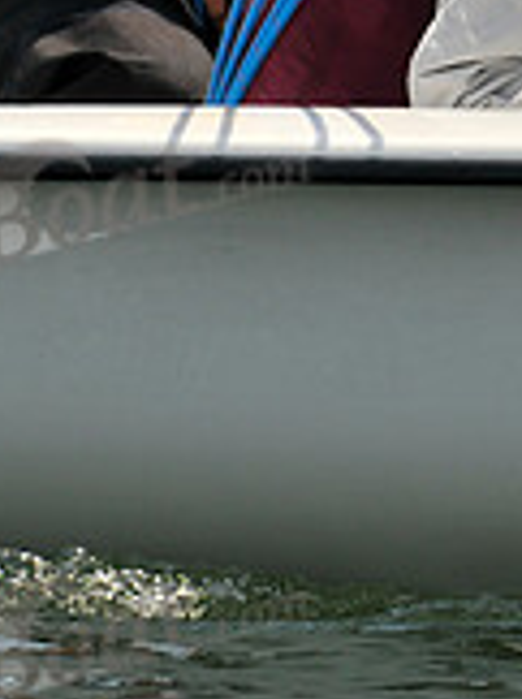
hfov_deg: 2.1
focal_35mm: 723
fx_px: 14575
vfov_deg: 2.7
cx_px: 531
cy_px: -54
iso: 200
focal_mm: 140
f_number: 7.1
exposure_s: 1/1000
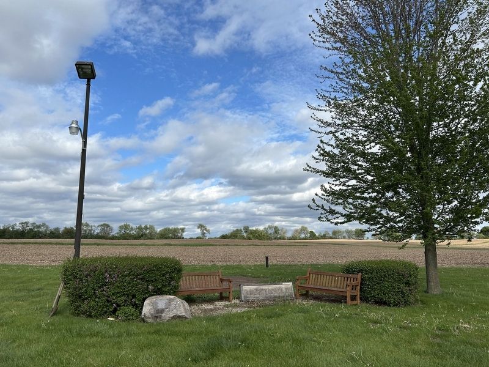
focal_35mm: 26
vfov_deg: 53.1
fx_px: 367
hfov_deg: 67.3
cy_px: 184
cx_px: 244
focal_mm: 5.7
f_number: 1.5
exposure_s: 1/5076
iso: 50
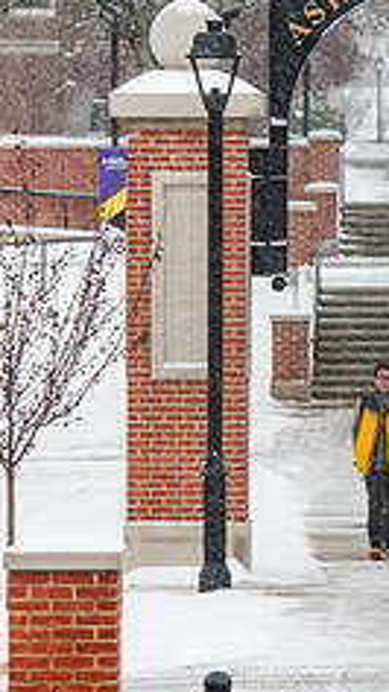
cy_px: 250
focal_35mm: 346
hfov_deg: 3.5
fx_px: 6356
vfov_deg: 6.2
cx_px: 497
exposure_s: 1/160
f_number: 5
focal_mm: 135
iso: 320
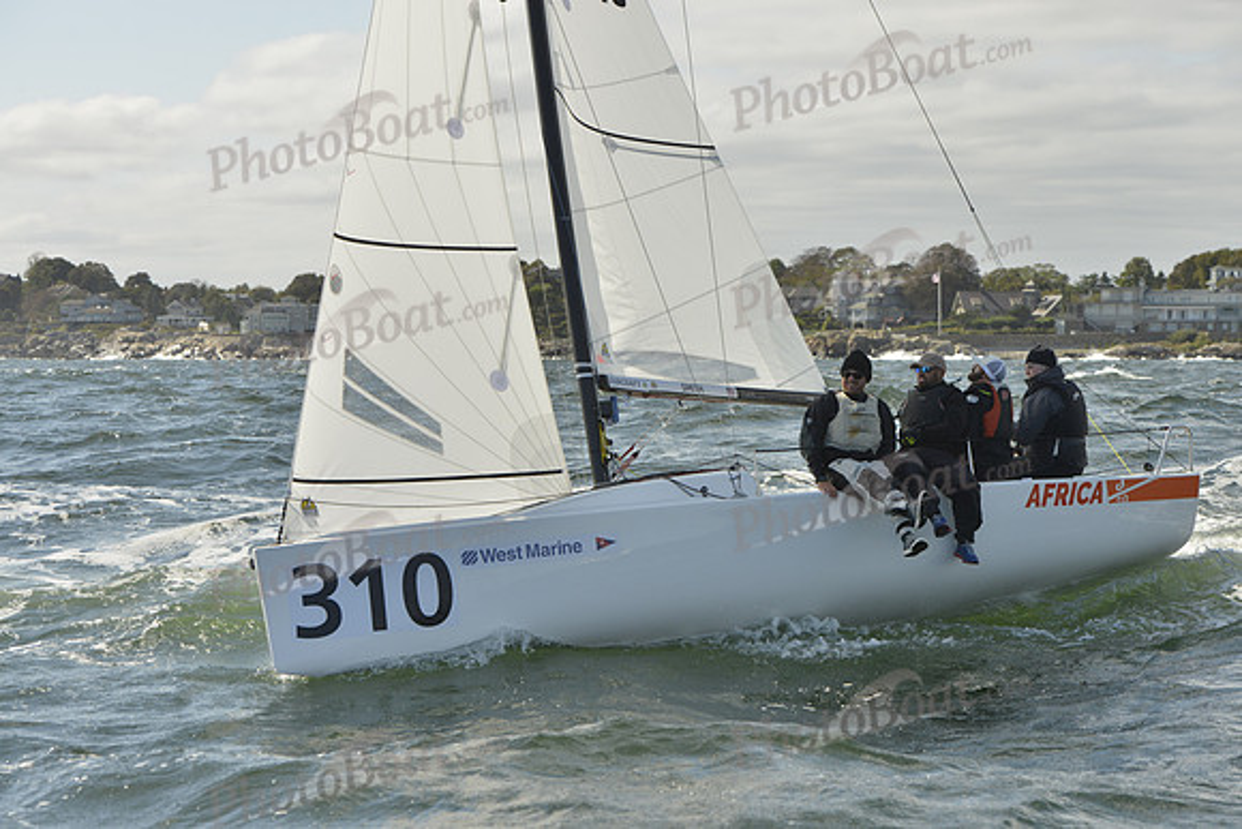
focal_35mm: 92
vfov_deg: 14.9
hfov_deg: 22.1
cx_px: 621
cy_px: 414
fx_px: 3175
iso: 400
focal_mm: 92
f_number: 8
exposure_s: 1/1600
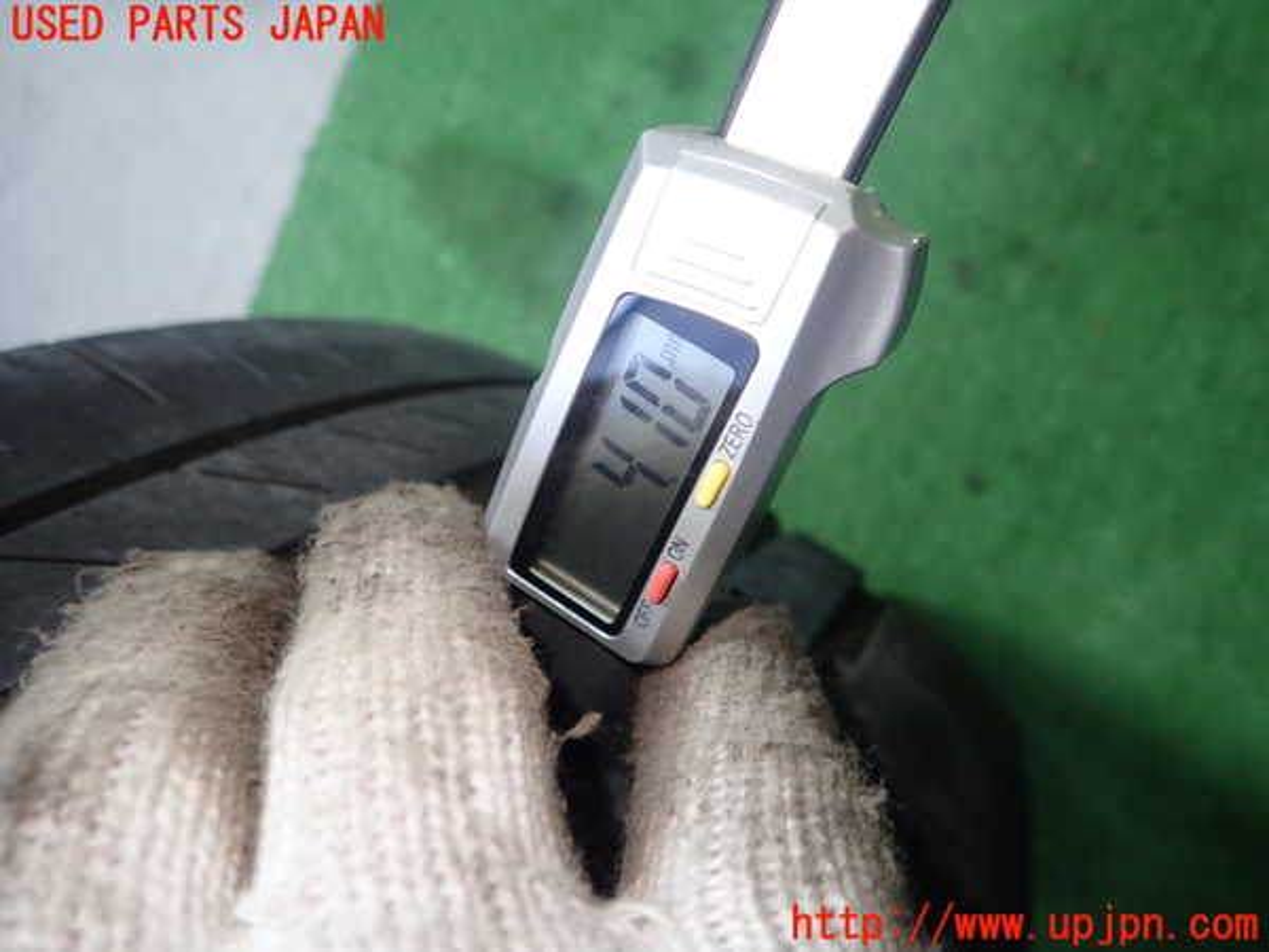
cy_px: 476
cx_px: 634
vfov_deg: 54.9
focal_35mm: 25
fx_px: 916
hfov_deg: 69.4
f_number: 2
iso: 200
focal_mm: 4.5
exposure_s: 1/50
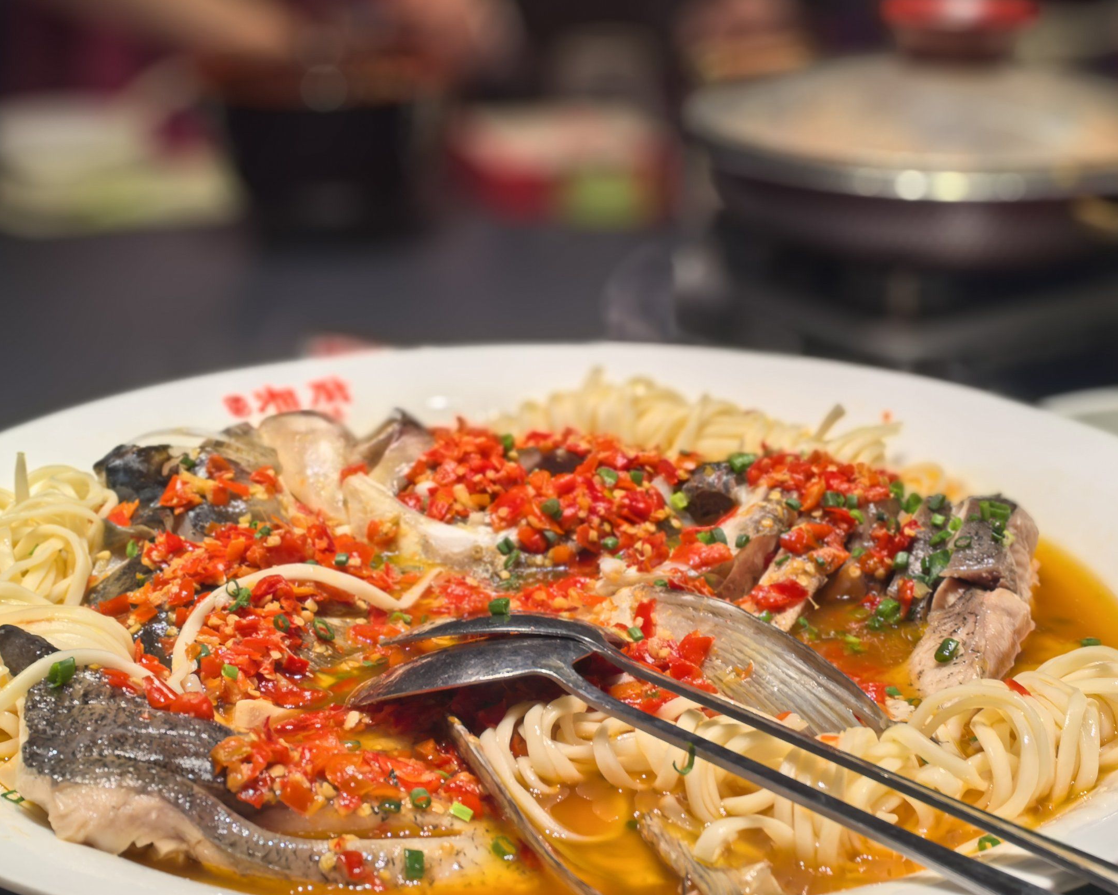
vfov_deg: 22.8
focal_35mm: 67
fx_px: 2217
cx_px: 501
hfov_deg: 28.3
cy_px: 465
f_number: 2
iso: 50
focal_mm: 5.75
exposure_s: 1/100
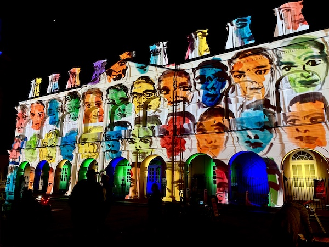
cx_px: 164
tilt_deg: +11.6
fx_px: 238
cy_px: 124
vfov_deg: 54.9
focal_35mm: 25
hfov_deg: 69.4
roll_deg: -1.1
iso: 640
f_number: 1.6
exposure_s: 1/40
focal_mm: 5.1
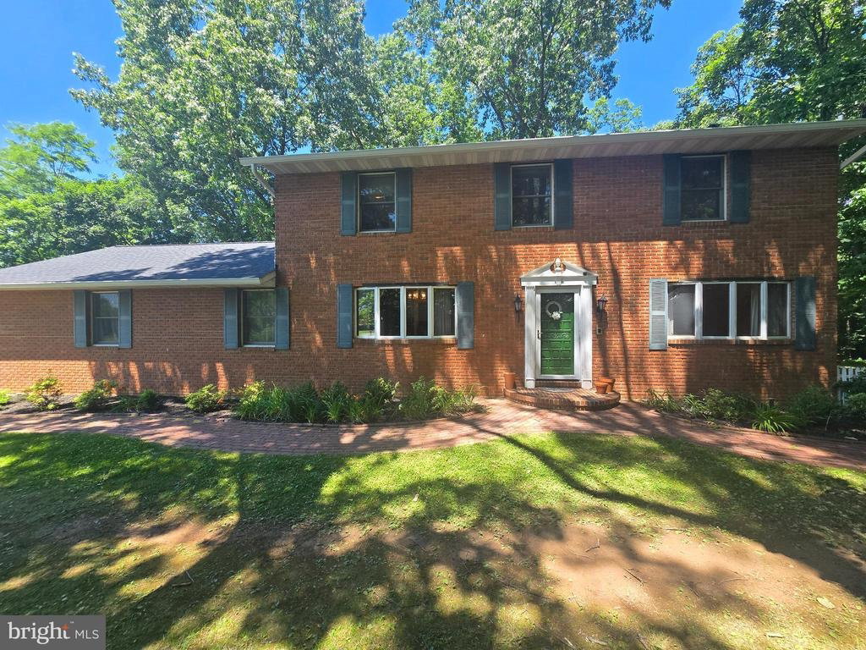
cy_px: 325
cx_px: 433
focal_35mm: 13
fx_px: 325
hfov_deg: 106.2
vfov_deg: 89.9
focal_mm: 2.2
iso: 50
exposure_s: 1/407
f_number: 2.2
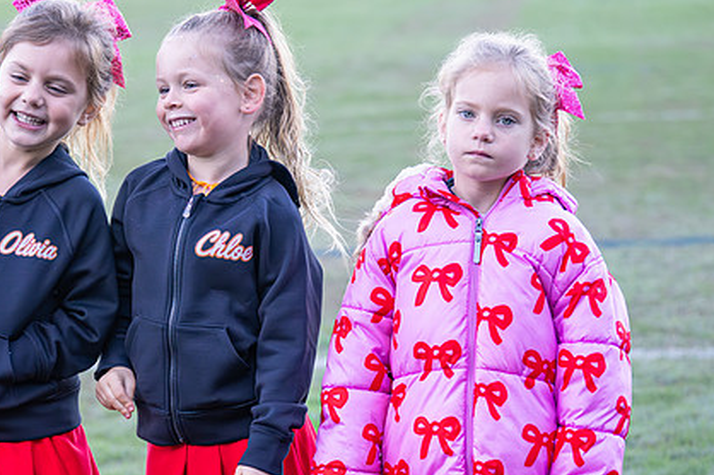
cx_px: 151
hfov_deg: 15.3
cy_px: 401
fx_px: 2636
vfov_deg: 10.3
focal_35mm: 133
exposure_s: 1/1600
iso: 1600
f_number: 2.8
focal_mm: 70
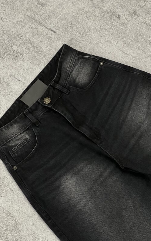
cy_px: 120
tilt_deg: -68.9
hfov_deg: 15.9
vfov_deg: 25.2
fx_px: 540
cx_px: 64
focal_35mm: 82
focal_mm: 9
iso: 400
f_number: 2.8
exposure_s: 1/25
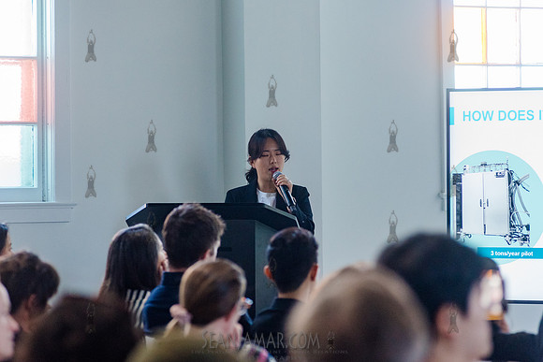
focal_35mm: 157
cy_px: 181
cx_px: 272
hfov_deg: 13.0
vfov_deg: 8.7
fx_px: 2375
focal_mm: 155
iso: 4000
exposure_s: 1/320
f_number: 4
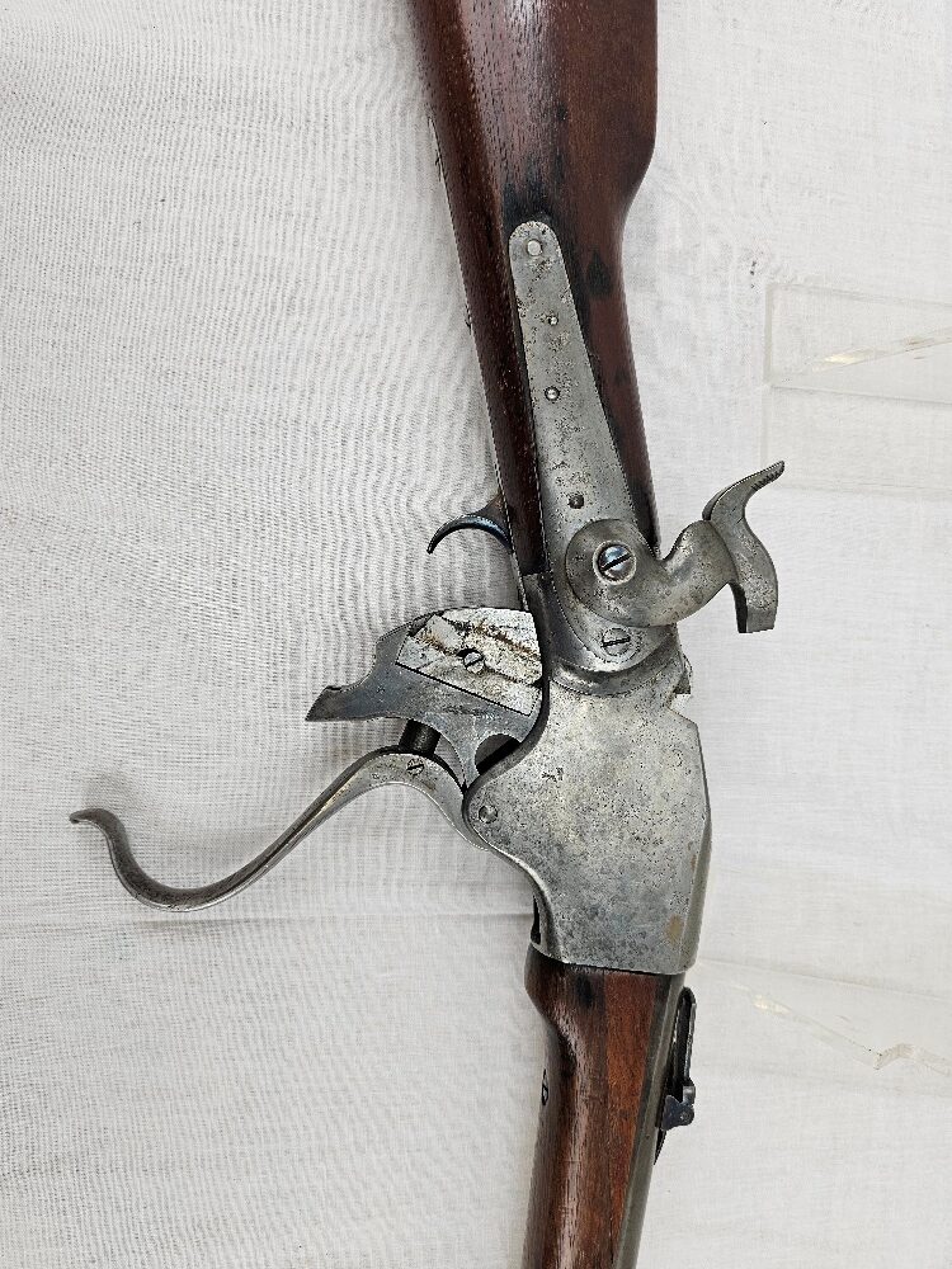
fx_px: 843
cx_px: 476
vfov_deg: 73.9
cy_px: 634
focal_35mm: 23
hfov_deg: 58.9
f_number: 1.7
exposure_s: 1/100
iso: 40
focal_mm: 6.3
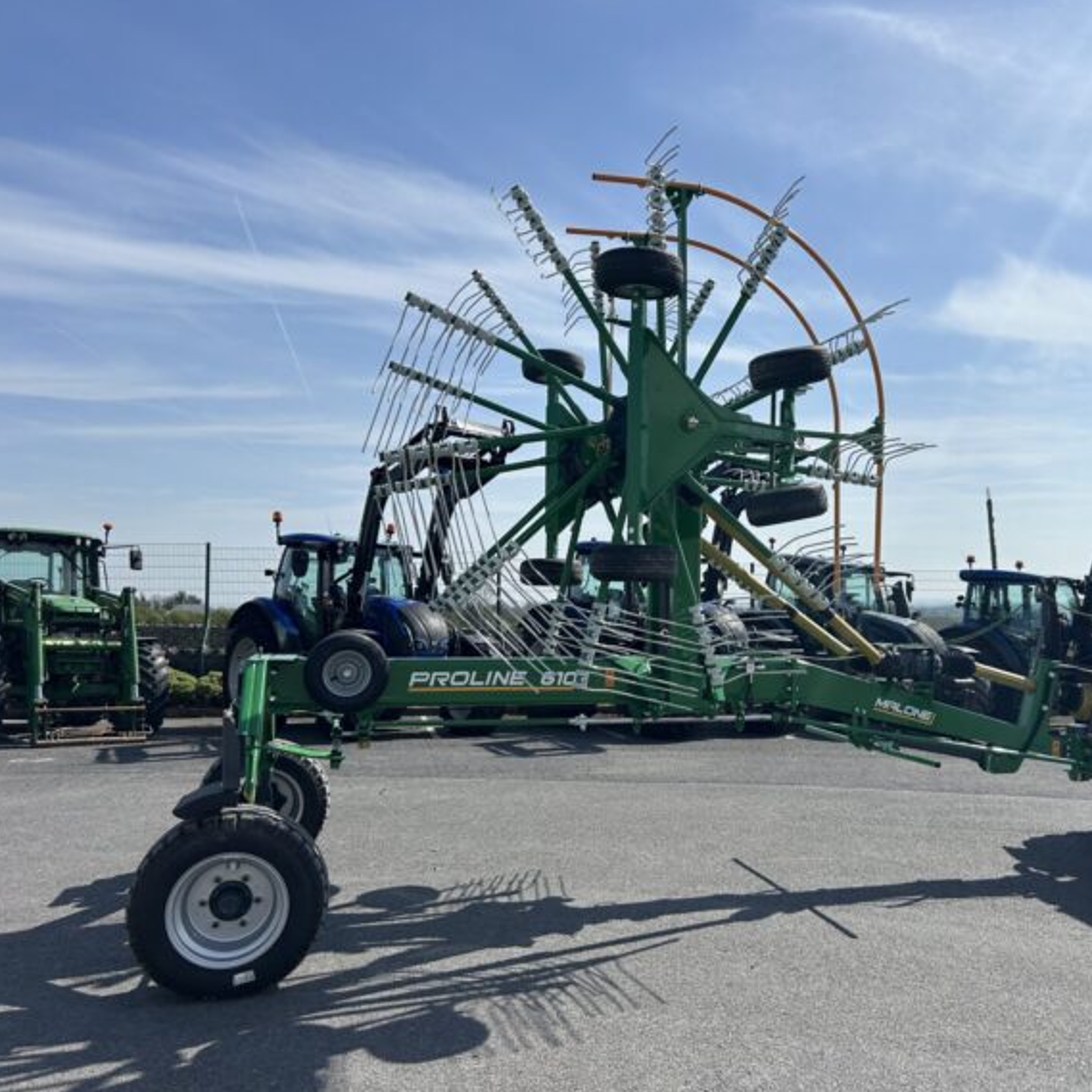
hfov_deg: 51.8
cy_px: 545
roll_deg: +0.5
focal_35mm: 31
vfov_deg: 52.5
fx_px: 1106
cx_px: 699
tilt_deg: +3.3
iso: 50
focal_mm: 5.7
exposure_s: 1/7463
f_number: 1.5
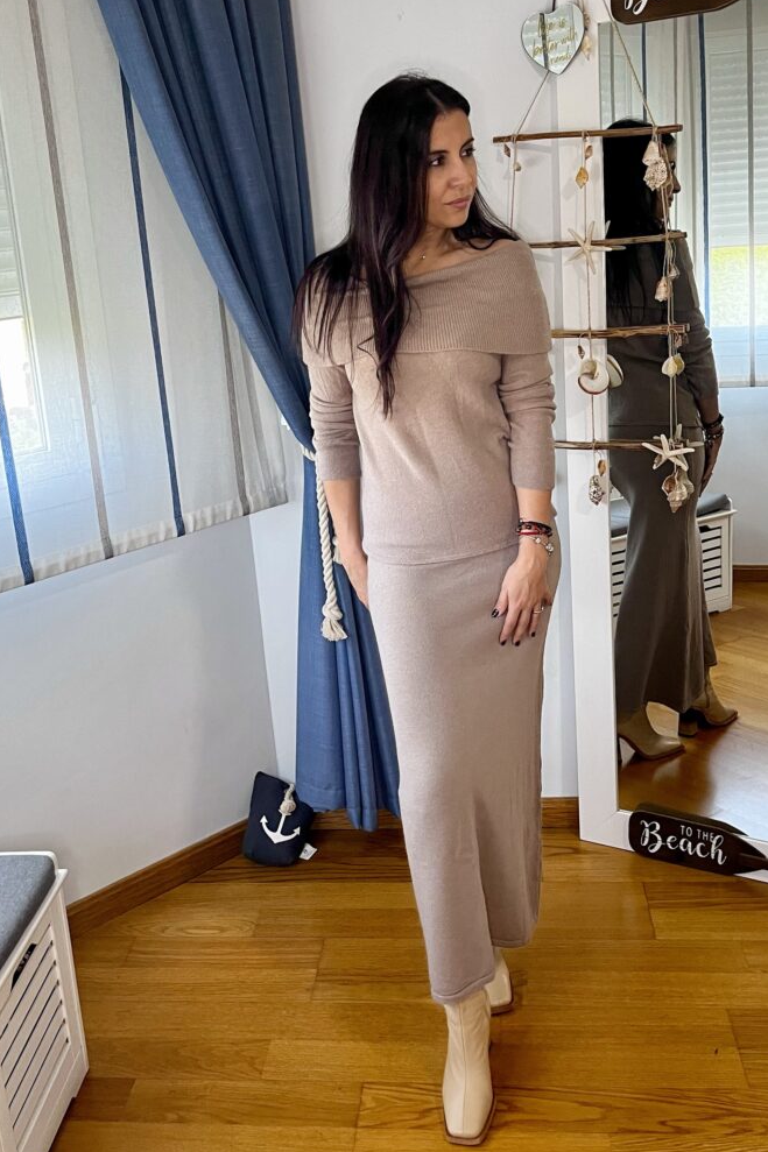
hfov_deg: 46.2
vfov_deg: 65.5
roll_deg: +5.6
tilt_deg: -12.0
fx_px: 896
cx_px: 444
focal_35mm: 28
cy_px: 567
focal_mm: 5.1
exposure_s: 1/58
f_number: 1.6
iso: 160
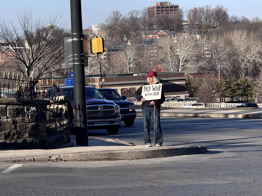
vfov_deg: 12.3
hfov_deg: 16.4
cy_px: 98
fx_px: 908
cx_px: 131
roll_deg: +2.1
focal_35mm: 120
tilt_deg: -2.2
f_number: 2.8
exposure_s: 1/743
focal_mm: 15.66
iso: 50
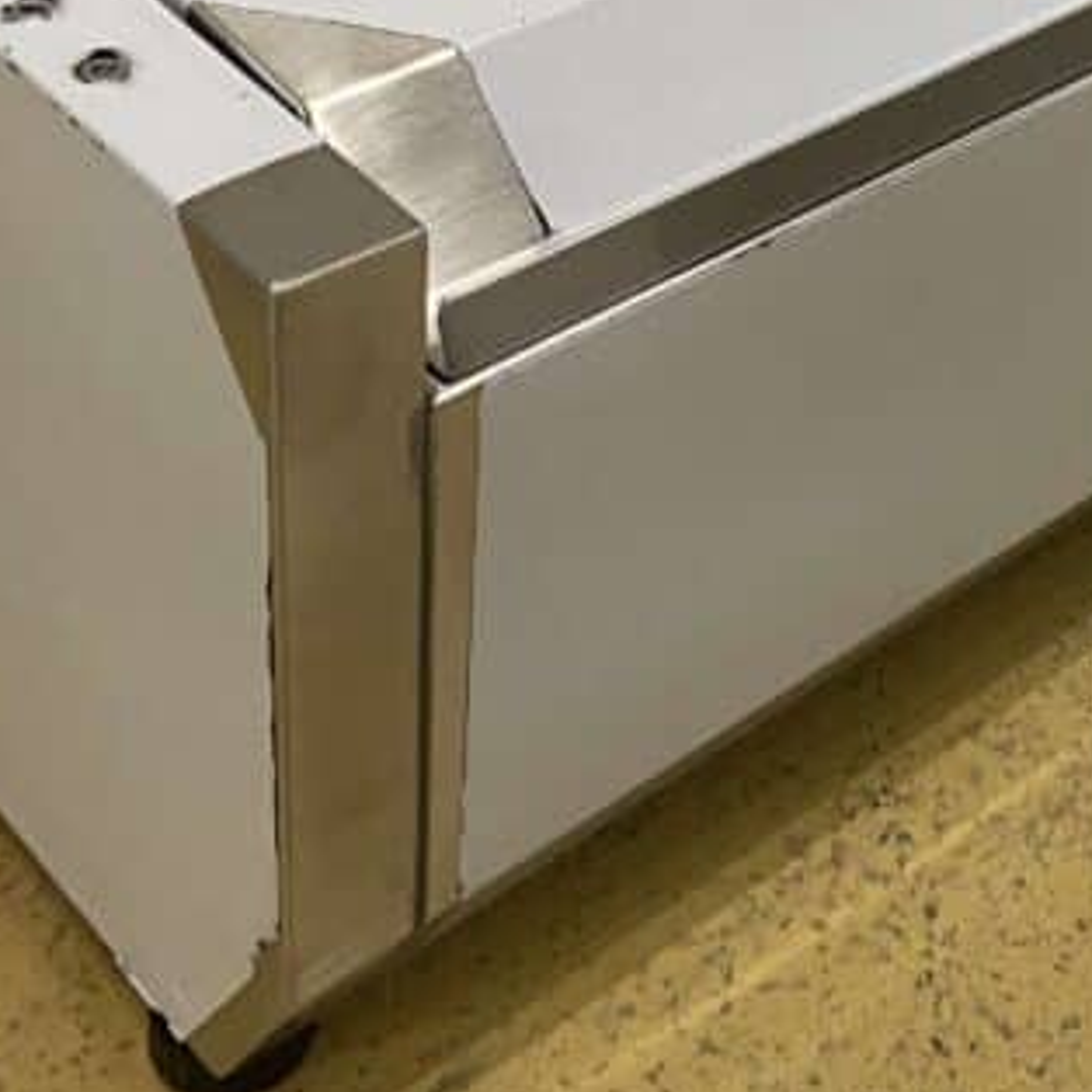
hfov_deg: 22.4
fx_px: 2677
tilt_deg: -31.9
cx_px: 1026
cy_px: 0
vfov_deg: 22.2
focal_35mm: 75
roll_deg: -8.4
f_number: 1.8
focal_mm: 4.25
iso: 200
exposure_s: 1/50
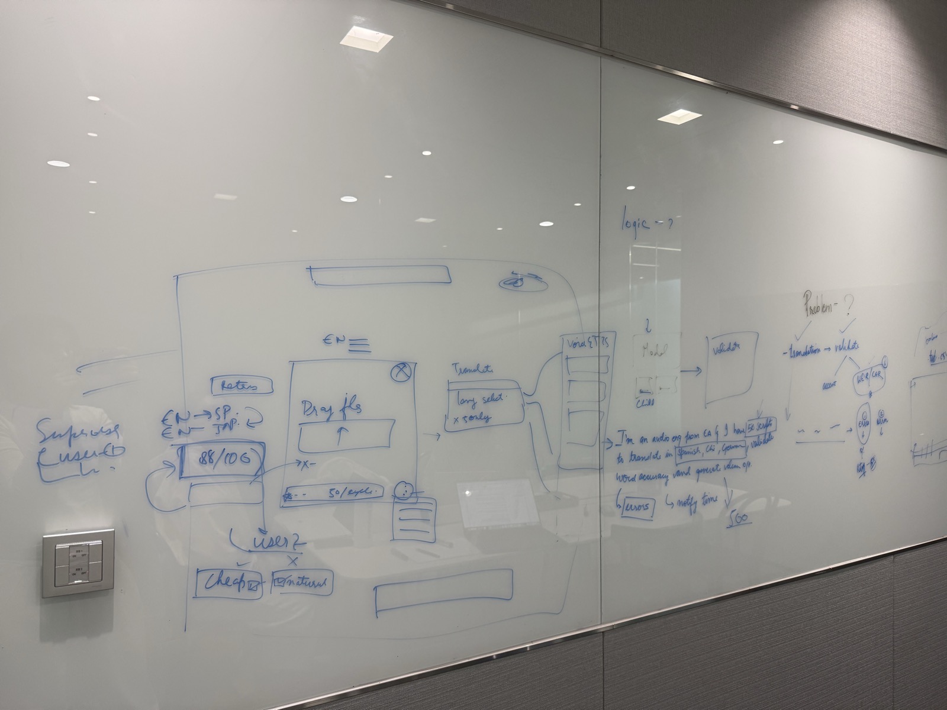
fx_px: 657
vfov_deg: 56.8
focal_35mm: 24
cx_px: 474
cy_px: 355
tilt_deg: +0.1
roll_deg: -1.2
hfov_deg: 71.6
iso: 125
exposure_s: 1/120
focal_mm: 6.76
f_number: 1.78
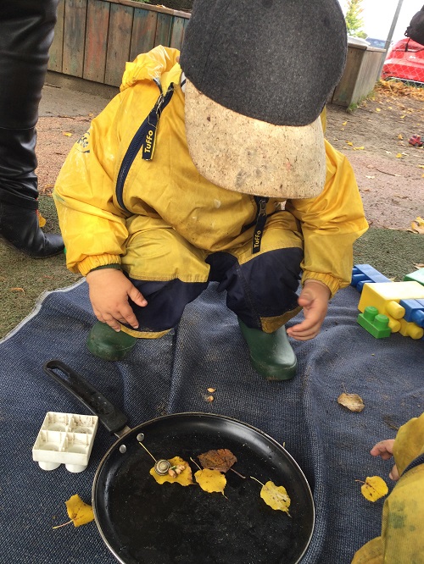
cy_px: 282
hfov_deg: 45.5
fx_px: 506
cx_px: 212
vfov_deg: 58.3
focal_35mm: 31
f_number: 2.4
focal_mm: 3.3
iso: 25
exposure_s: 1/120
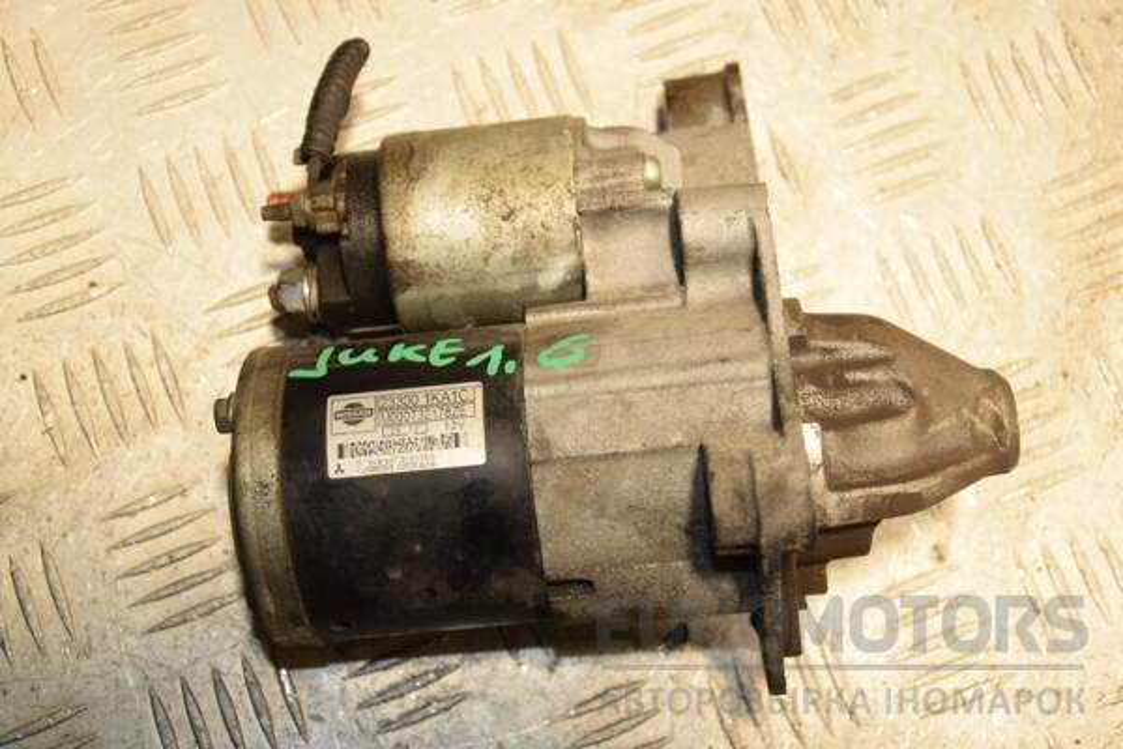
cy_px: 374
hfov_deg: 31.9
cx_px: 562
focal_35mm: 63
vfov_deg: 21.6
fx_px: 1965
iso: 800
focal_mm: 42
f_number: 4.8
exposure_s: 1/200
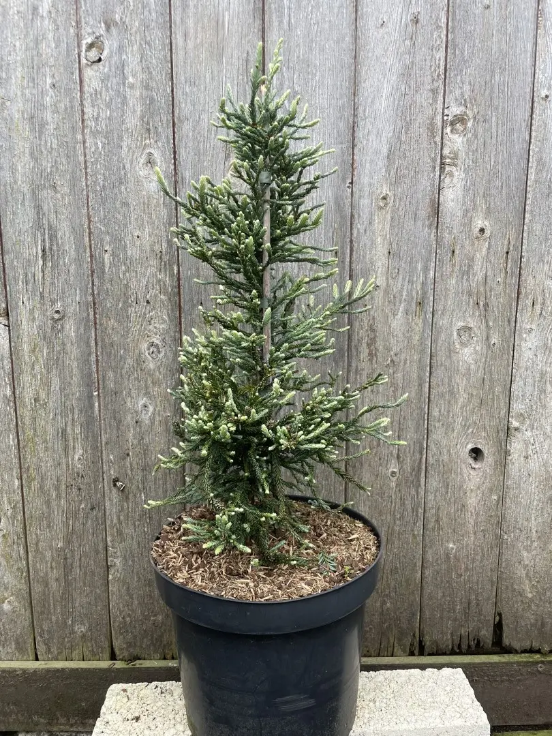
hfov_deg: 53.1
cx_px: 276
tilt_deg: -9.0
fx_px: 553
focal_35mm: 26
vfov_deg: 67.3
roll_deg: +0.1
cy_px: 368
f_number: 1.6
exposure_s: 1/473
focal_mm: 4.2
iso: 32
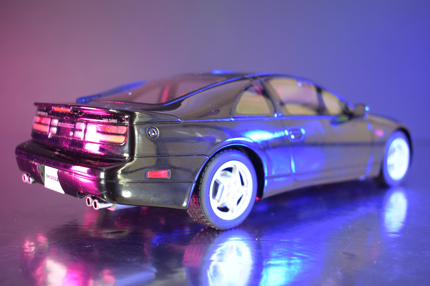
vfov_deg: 31.9
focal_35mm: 42
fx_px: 502
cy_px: 143
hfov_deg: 46.4
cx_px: 215
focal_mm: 28
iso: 800
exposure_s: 1/50
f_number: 5
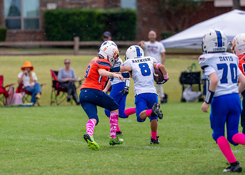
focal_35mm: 361
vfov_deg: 4.0
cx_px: 121
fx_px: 2510
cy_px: 88
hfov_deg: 5.6
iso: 400
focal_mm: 200
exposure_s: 1/3200
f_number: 2.8
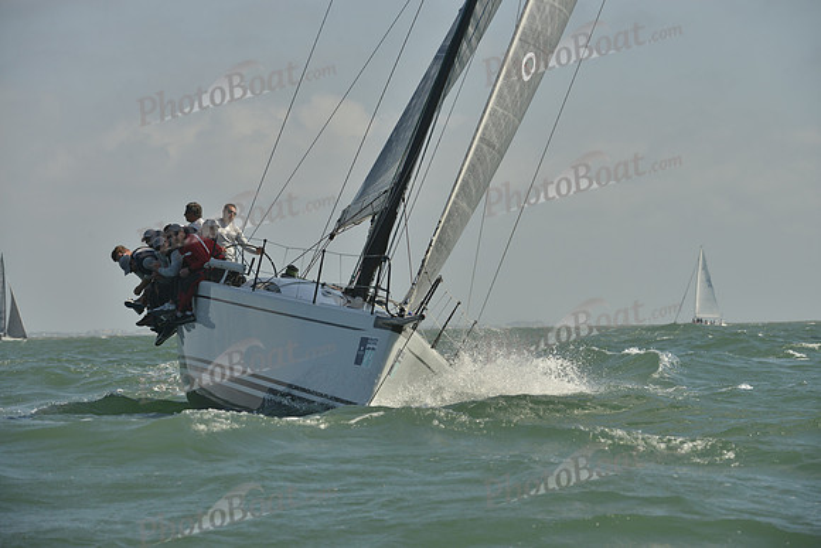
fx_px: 4562
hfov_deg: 10.3
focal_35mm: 200
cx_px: 410
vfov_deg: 6.9
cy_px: 274
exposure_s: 1/1250
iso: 280
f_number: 9
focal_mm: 200
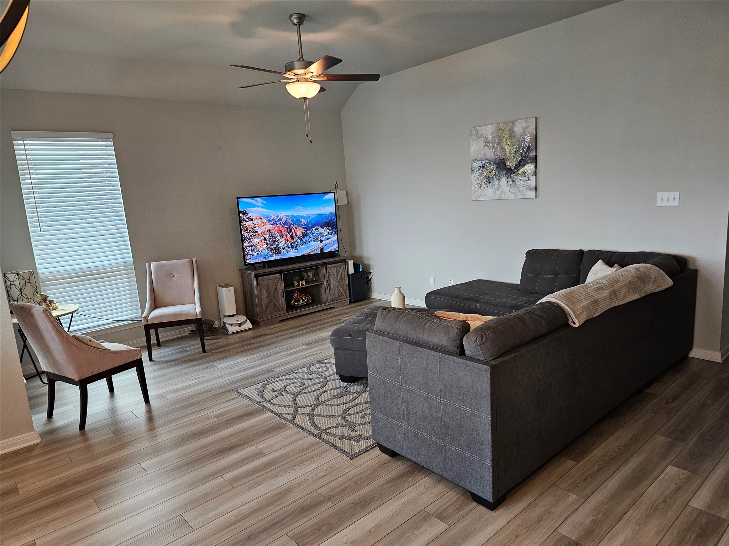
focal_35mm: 23
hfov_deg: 73.9
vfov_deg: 58.9
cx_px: 364
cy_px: 273
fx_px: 484
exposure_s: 1/120
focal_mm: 6.3
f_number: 1.7
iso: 200
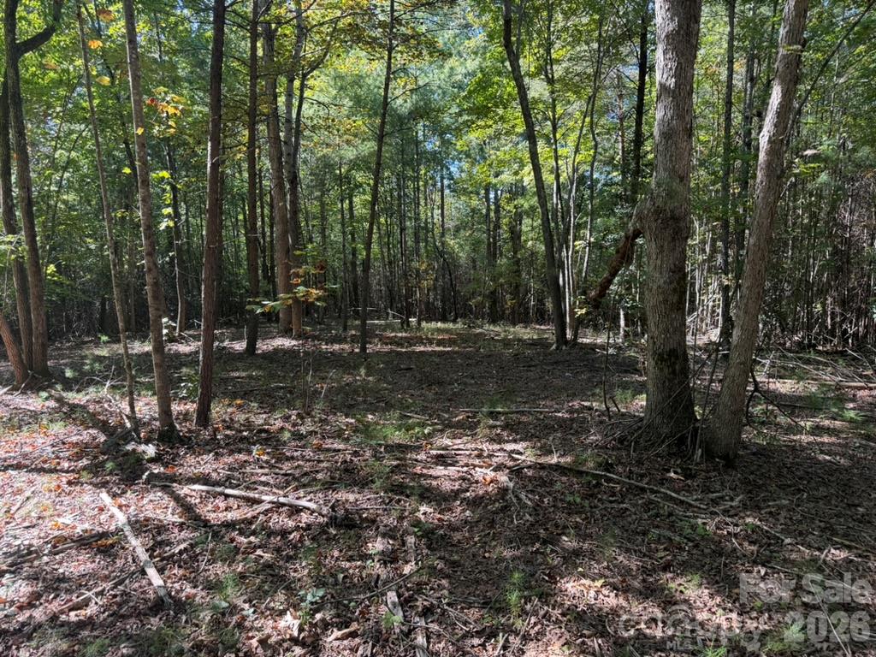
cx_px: 438
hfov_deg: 71.6
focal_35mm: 24
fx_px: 607
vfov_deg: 56.8
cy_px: 328
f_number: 1.78
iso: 80
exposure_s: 1/191
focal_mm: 6.76
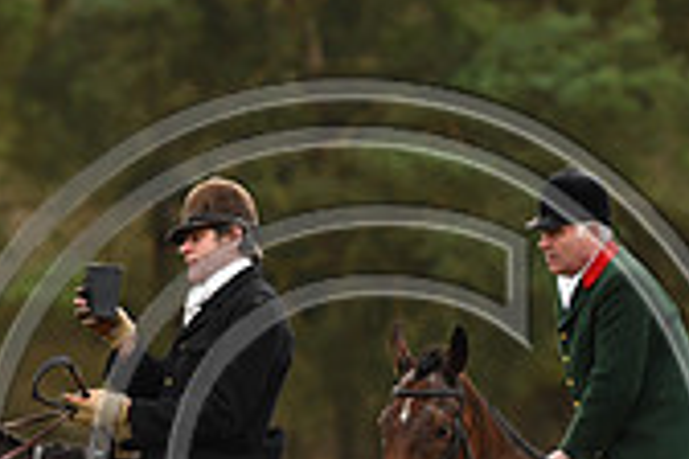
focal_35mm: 603
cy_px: 443
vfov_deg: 2.3
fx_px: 11540
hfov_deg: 3.4
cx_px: 303
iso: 450
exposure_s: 1/1250
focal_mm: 175
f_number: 4
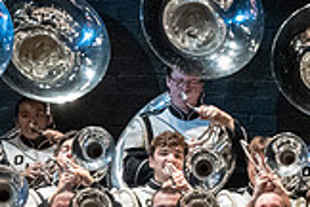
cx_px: 189
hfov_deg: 2.7
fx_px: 6699
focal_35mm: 778
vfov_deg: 1.8
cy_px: 353
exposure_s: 1/500
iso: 4000
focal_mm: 145
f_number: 4
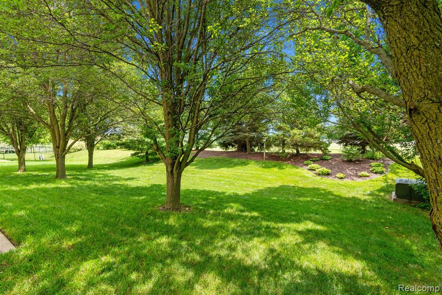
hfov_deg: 93.3
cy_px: 148
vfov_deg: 70.5
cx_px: 221
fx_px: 209
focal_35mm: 17
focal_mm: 17
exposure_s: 1/125
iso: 400
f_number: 9
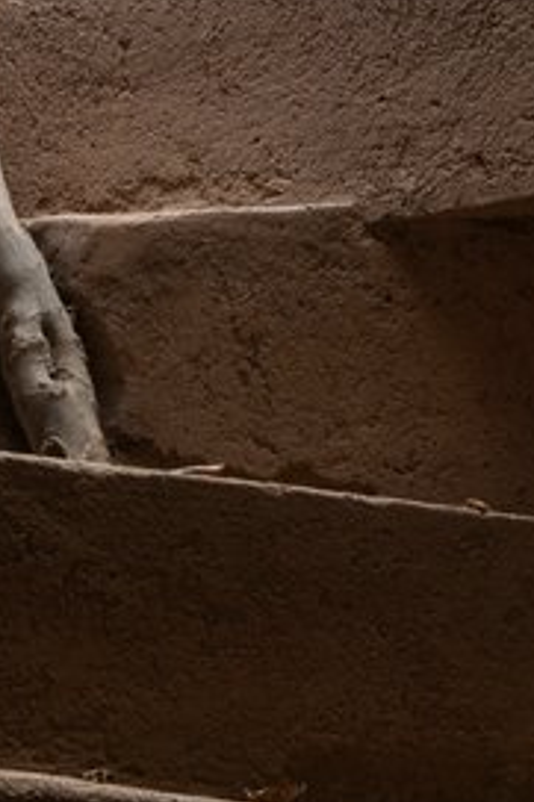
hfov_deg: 9.5
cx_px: -460
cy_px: 852
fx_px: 3052
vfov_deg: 14.7
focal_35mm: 137
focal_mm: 31
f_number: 8
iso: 400
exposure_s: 1/5
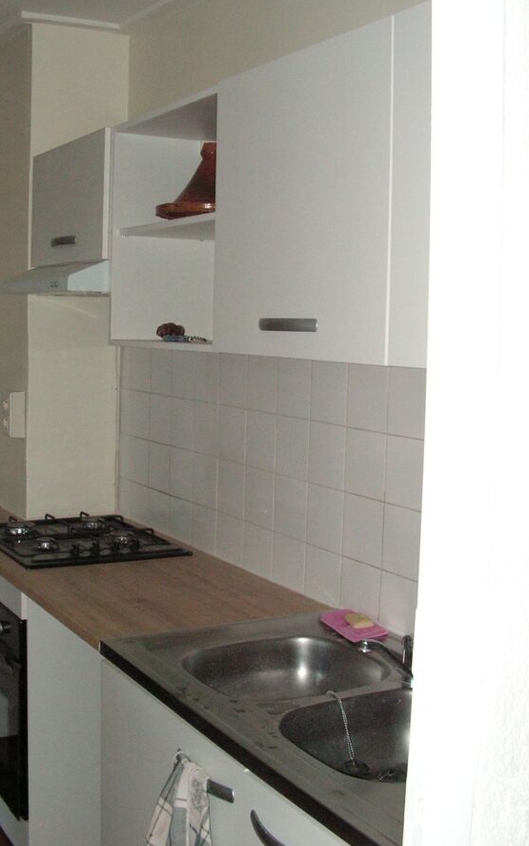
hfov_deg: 29.7
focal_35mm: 43
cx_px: 173
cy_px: 412
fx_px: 991
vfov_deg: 46.2
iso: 160
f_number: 3.2
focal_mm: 6
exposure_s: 1/40
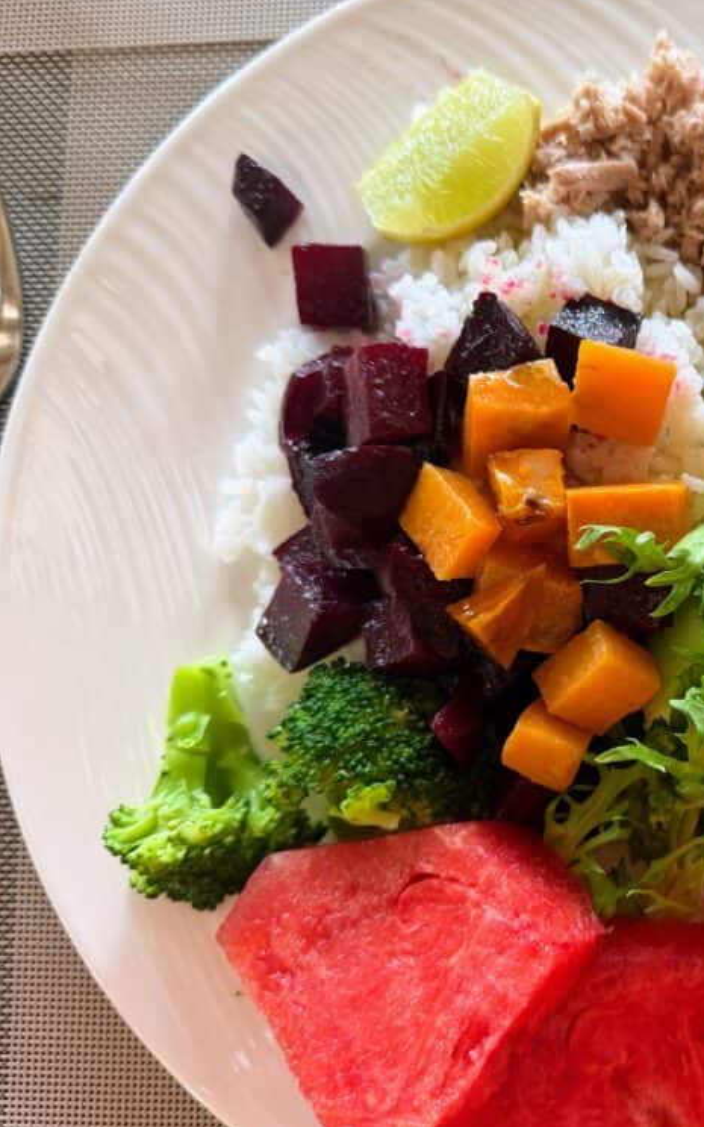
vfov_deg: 55.3
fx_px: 1074
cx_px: 701
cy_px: 567
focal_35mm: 35
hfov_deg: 33.3
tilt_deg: -82.8
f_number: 1.78
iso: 200
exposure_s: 1/60
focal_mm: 6.76
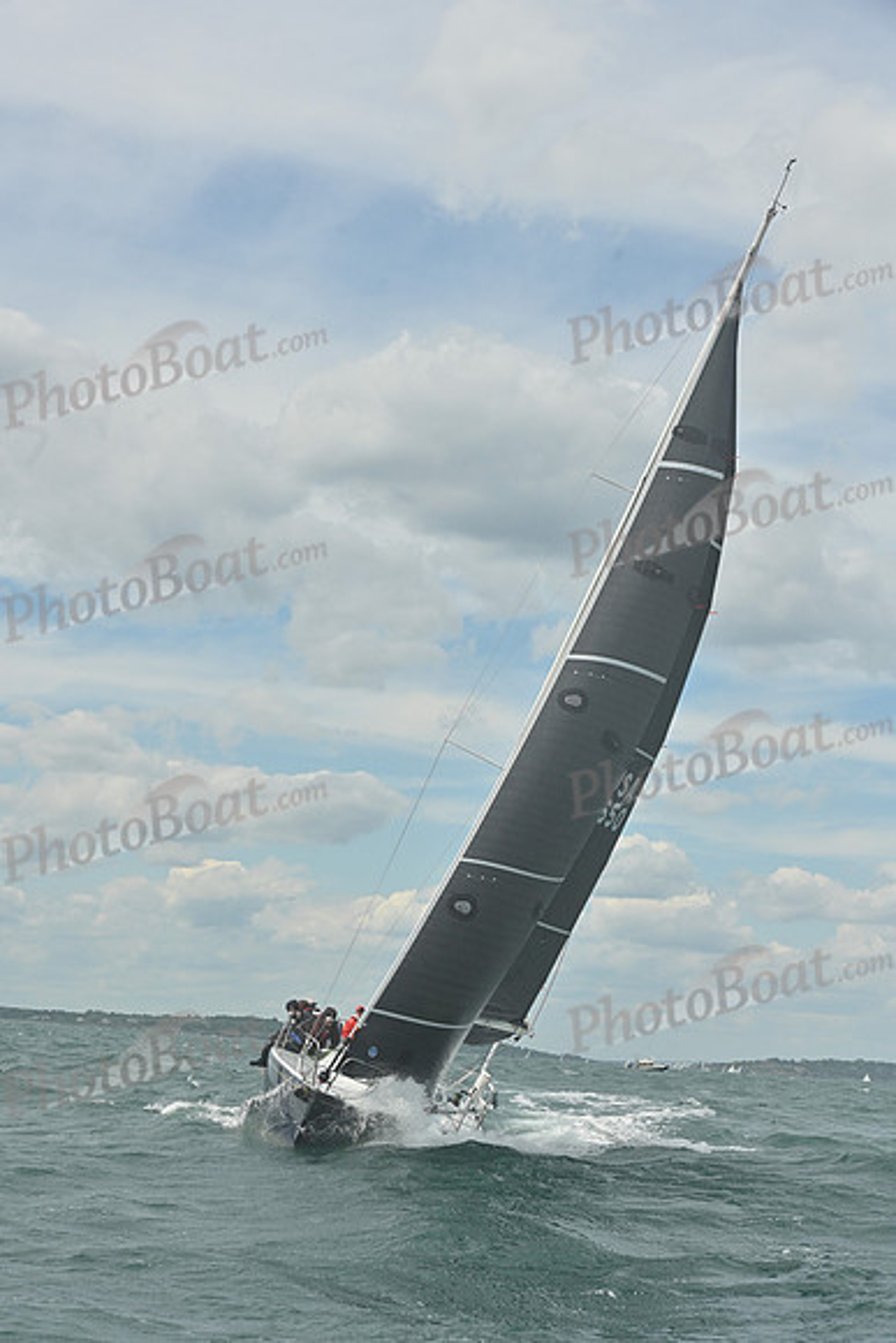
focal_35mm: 70
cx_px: 448
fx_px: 2612
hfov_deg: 19.5
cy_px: 672
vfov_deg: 28.8
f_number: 11
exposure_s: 1/1250
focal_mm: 70
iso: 320
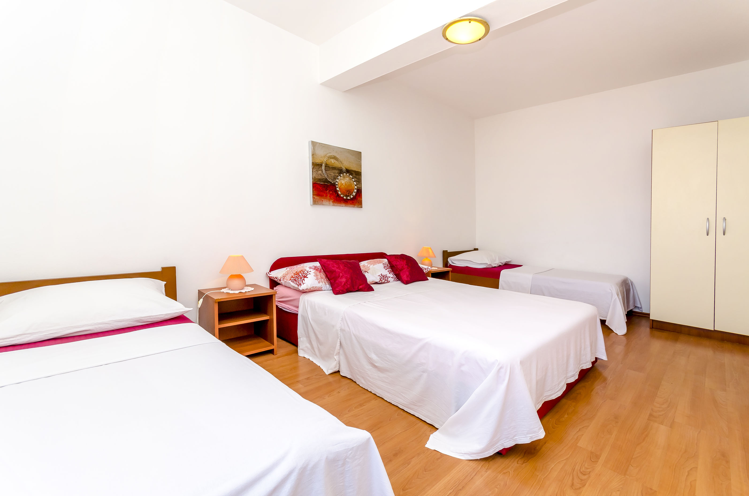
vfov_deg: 77.1
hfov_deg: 100.5
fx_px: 311
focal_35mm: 15
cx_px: 374
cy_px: 248
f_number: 8
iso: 100
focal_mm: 10
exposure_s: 1/100
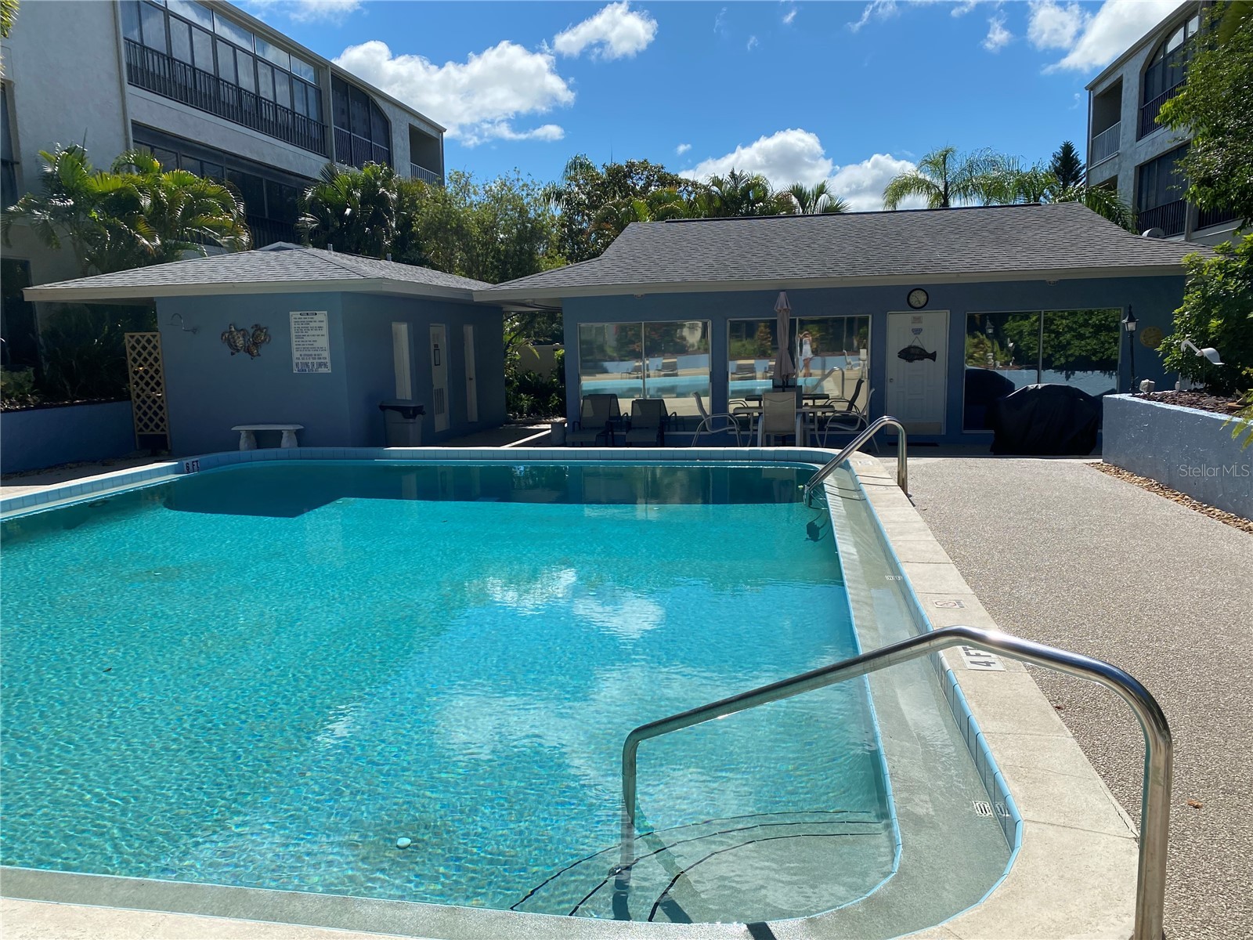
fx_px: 941
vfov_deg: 53.1
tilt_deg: -8.8
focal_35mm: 26
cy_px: 470
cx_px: 626
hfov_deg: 67.3
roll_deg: +2.2
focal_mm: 4.25
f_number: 1.8
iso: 32
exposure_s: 1/4115
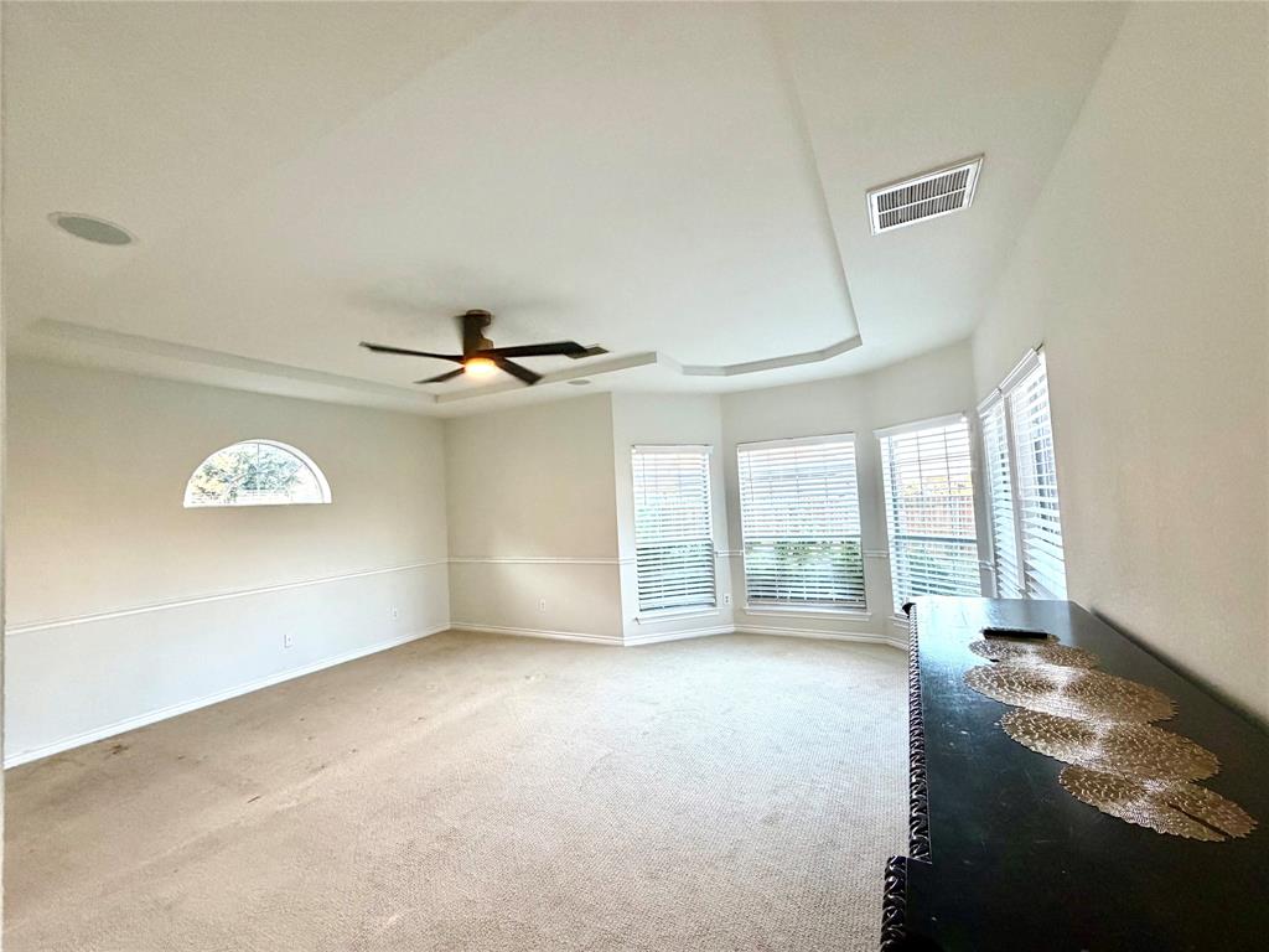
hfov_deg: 102.1
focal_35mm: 14
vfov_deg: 85.7
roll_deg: +3.8
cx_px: 634
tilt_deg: +2.9
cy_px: 476
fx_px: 513
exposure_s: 1/120
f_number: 2.2
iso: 250
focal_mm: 2.22
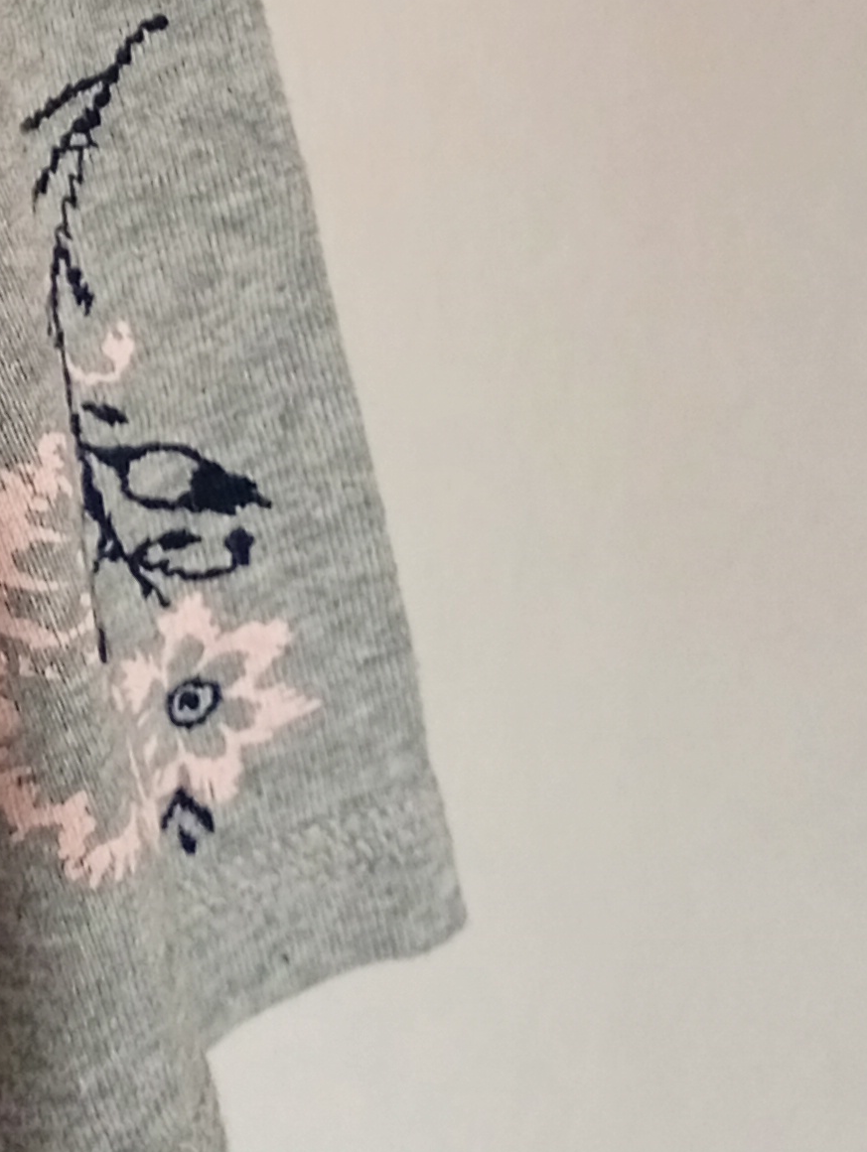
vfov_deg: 19.0
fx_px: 3166
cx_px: -554
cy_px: -360
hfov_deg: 14.2
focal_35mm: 95
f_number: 1.8
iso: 118
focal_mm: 3.84
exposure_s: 1/50
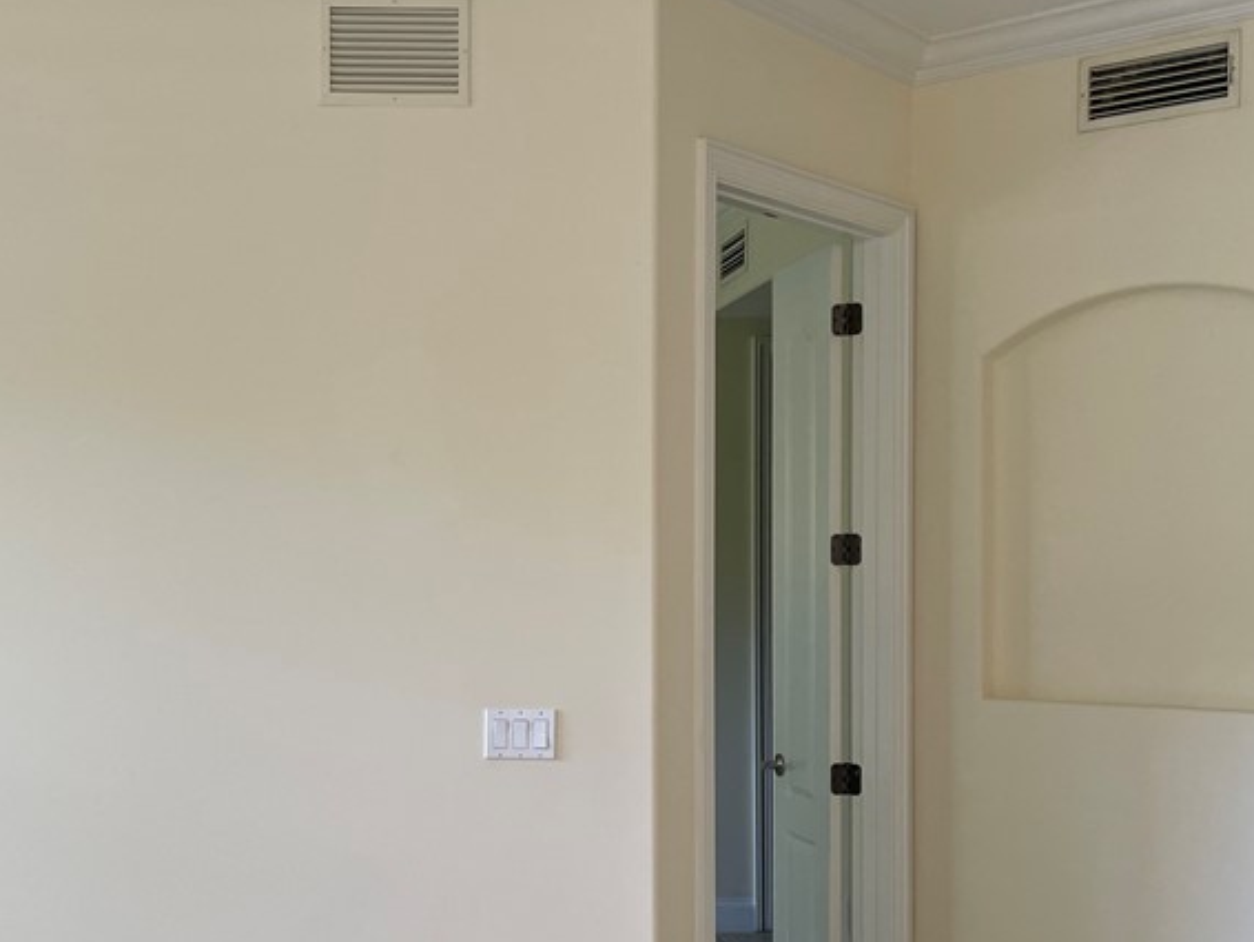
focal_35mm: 47
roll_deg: -0.2
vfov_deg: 30.7
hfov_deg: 39.6
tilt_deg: +0.1
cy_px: 612
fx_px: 1703
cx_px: 352
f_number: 1.6
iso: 100
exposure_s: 1/120
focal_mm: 4.2
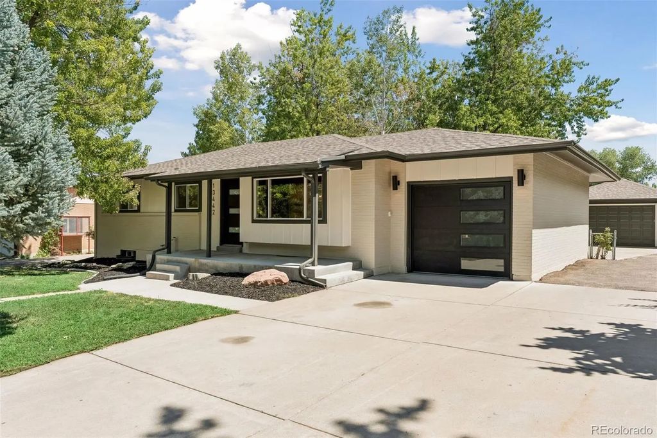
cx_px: 328
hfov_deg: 71.5
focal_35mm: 25
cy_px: 219
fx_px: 456
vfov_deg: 51.3
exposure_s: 1/800
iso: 400
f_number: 9
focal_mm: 25
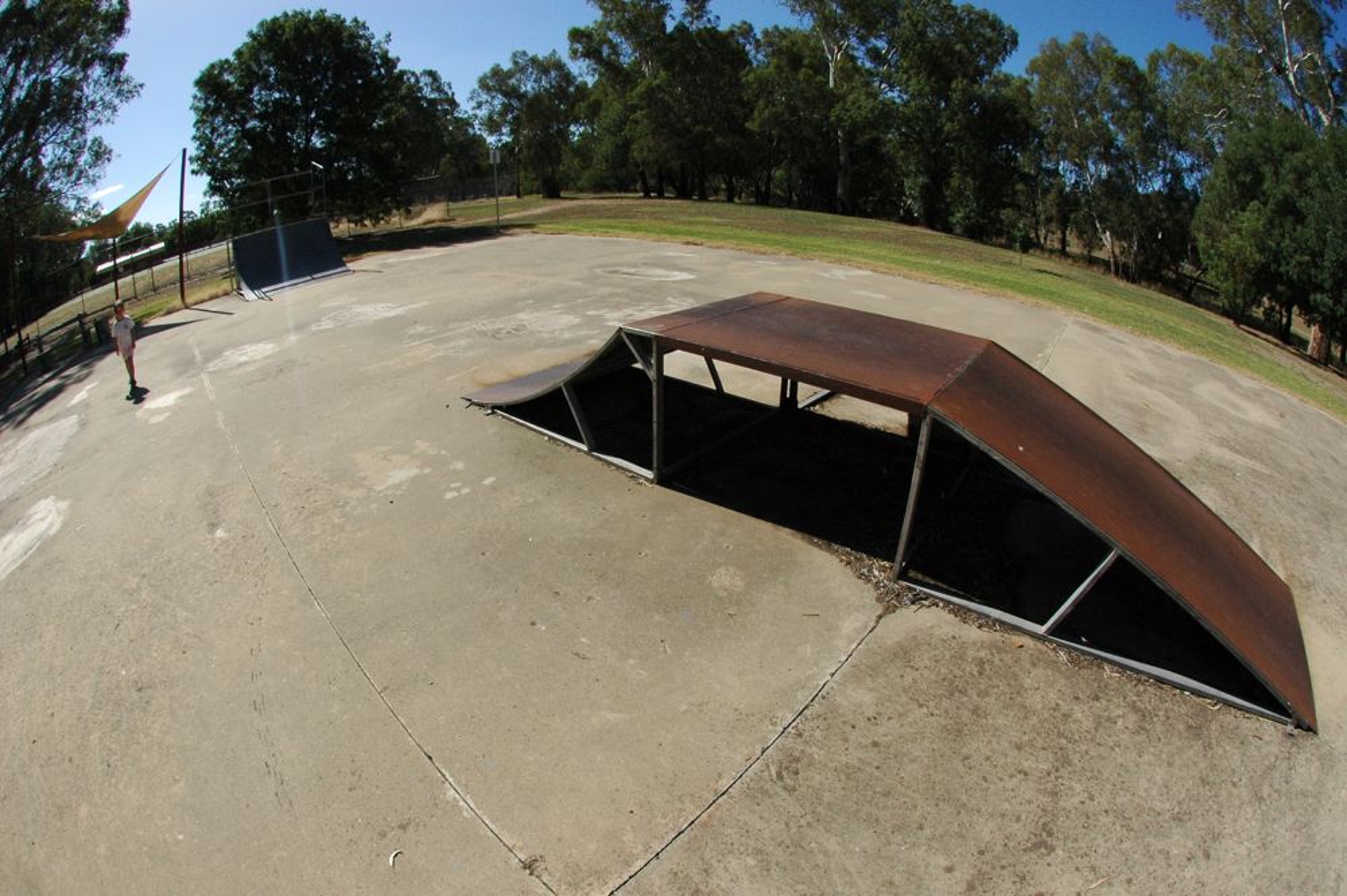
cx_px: 674
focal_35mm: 16
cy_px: 448
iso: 800
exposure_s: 1/800
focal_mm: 10.5
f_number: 14
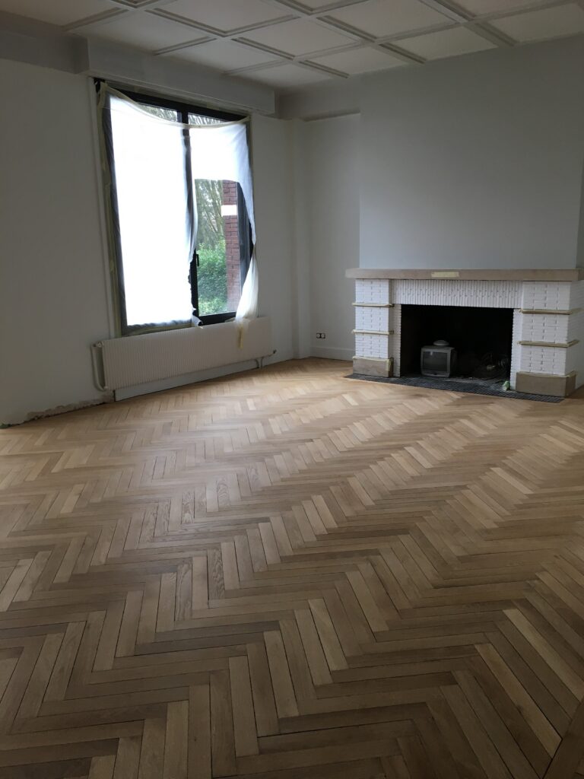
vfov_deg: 61.7
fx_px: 652
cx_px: 292
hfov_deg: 48.2
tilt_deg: -12.0
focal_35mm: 29
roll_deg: +1.2
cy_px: 390
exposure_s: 1/33
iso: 32
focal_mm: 4.15
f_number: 2.2
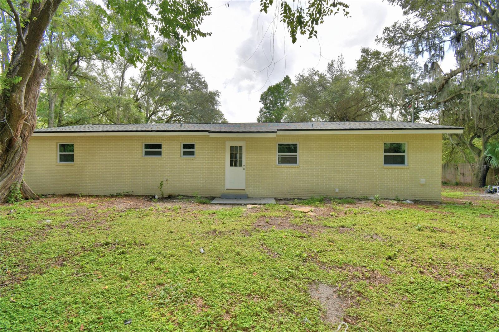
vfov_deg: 77.3
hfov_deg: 100.4
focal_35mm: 15
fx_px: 208
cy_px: 166
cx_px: 250
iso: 100
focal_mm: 10
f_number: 6.3
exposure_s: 1/250
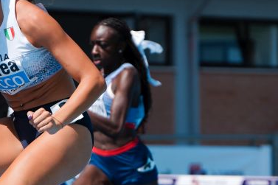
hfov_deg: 6.7
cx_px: 11
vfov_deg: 4.5
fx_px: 2354
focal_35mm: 305
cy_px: 121
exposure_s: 1/2500
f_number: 2.8
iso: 125
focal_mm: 115
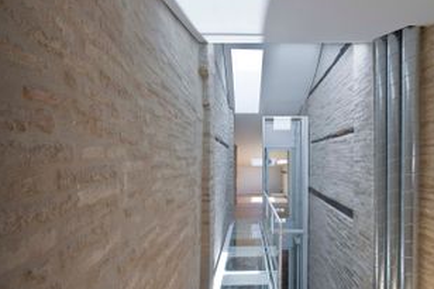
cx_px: 264
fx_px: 241
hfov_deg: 82.8
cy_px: 170
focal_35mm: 20
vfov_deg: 61.5
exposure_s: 1/60
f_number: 13
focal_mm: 14
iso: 500
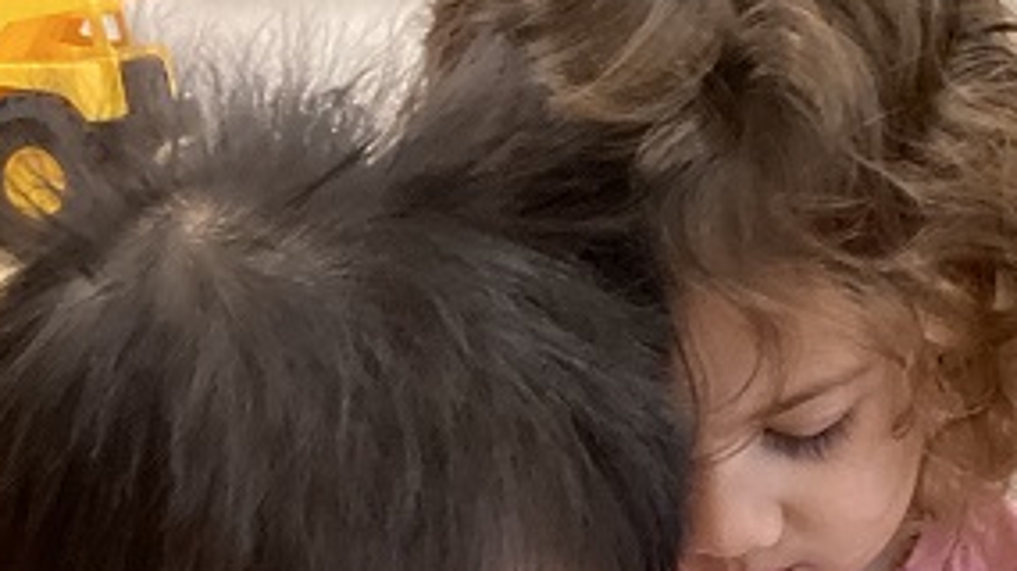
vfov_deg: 13.0
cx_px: 575
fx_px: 2129
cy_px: 1178
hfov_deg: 26.8
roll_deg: +4.0
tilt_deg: -32.9
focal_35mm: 79
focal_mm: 3.3
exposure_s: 1/50
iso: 125
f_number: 2.4
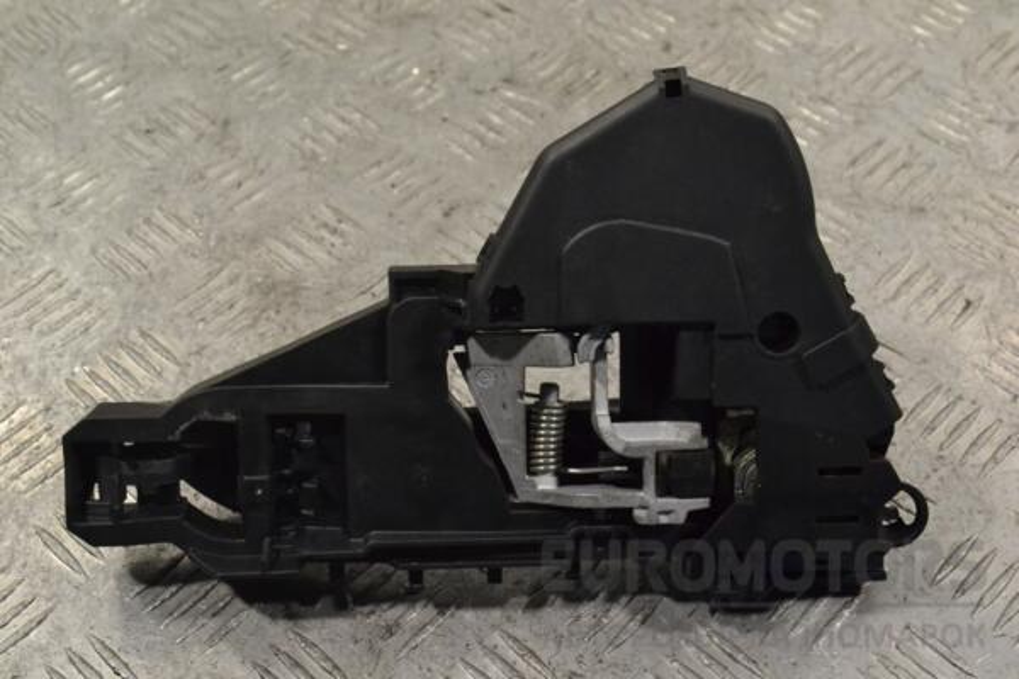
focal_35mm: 57
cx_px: 510
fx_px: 1613
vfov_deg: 23.8
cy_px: 340
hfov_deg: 35.1
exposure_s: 1/250
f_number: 8
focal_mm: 38
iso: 3200
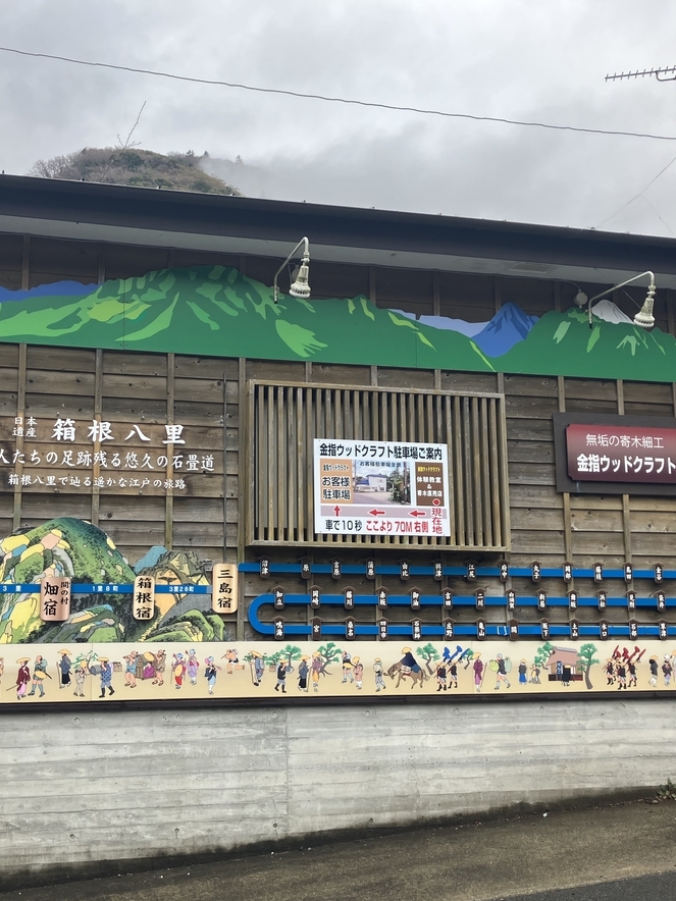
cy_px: 457
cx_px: 211
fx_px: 989
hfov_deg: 37.2
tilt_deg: +7.0
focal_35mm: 38
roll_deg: +0.1
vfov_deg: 49.0
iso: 25
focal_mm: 3.99
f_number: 1.8
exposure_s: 1/196
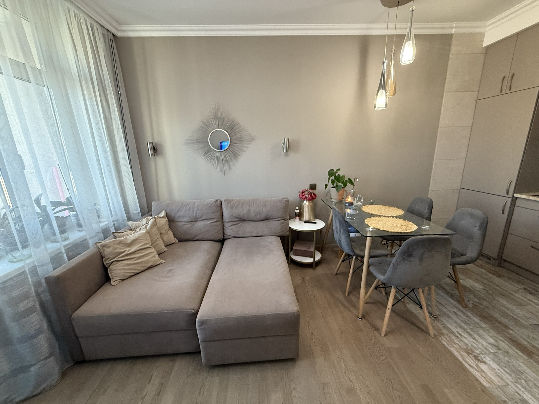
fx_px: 218
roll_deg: +2.5
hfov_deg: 102.1
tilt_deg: -14.5
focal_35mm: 14
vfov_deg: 85.7
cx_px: 270
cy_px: 202
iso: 400
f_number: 2.2
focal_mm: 2.22
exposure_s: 1/60
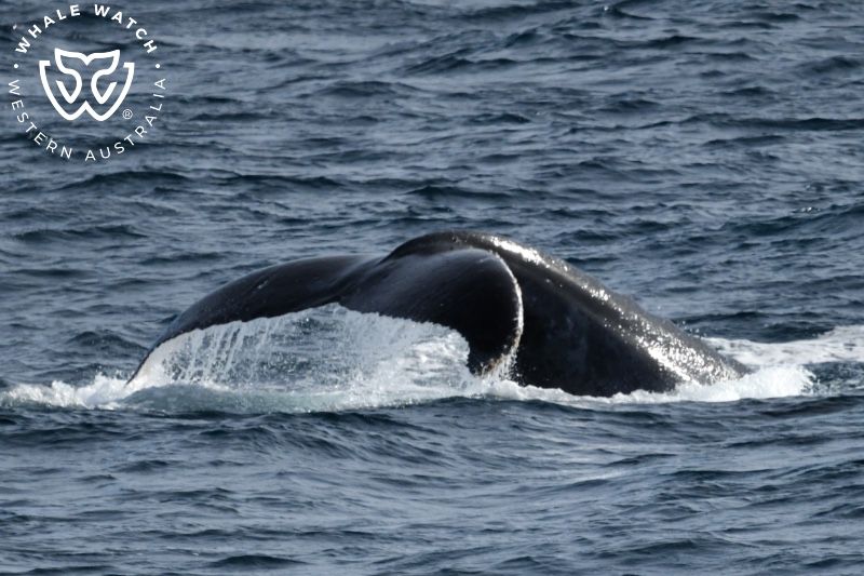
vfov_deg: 2.3
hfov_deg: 3.4
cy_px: 288
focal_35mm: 600
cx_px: 432
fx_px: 14396
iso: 1400
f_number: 6.3
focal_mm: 600
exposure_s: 1/8000
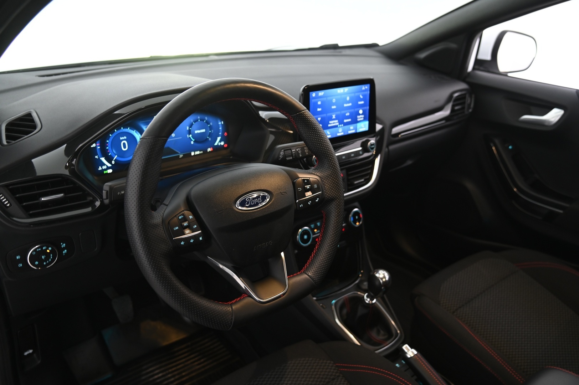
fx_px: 482
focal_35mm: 30
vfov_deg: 43.5
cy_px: 192
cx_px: 290
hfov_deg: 62.0
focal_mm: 30
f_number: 4
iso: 1000
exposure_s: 1/13
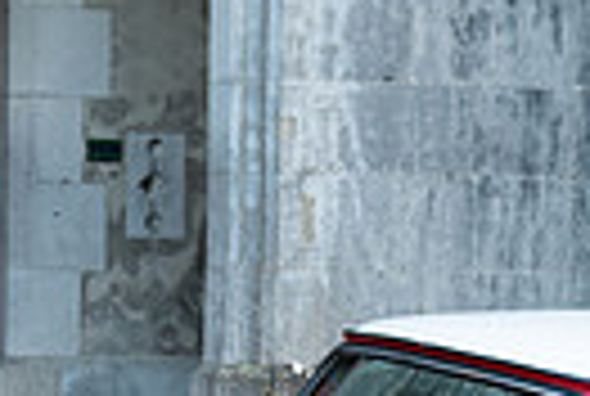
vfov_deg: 9.1
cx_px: -333
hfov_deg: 12.8
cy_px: 452
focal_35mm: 150
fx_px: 2464
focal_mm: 34
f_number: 3.5
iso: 250
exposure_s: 1/160
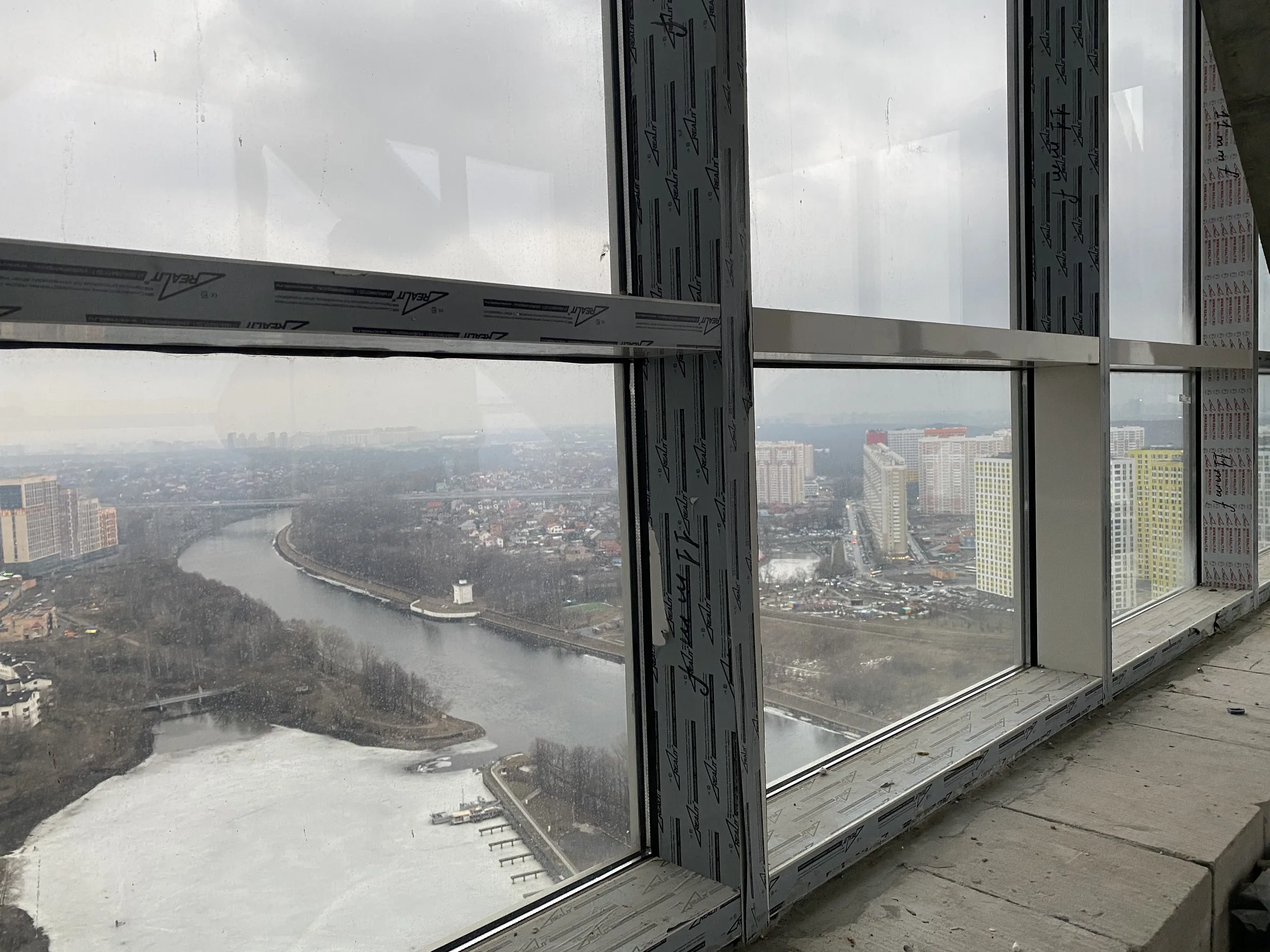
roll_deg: +2.1
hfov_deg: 67.3
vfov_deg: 53.1
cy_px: 476
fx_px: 954
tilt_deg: -2.8
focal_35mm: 26
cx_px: 635
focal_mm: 4.25
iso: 125
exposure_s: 1/88
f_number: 1.8
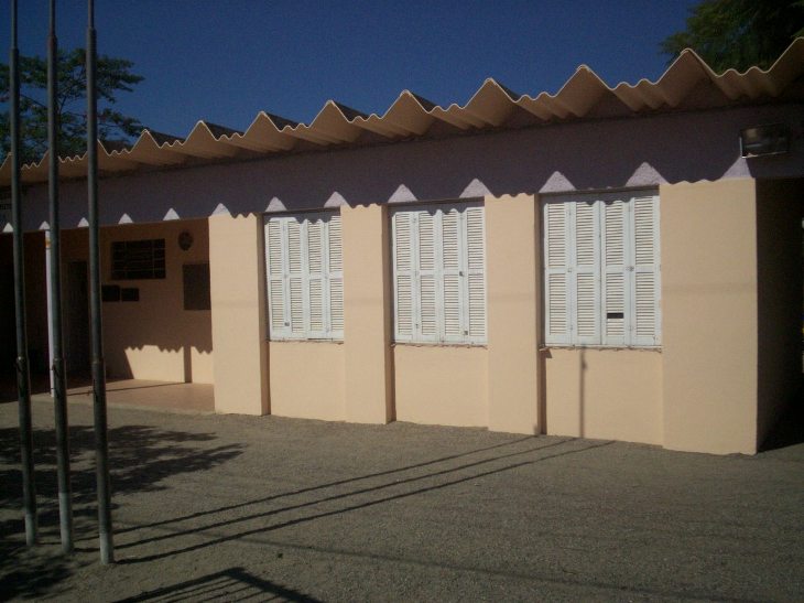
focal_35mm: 36
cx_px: 402
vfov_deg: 39.6
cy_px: 302
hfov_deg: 51.4
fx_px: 836
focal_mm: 5.9
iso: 100
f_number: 4.5
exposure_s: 1/2000
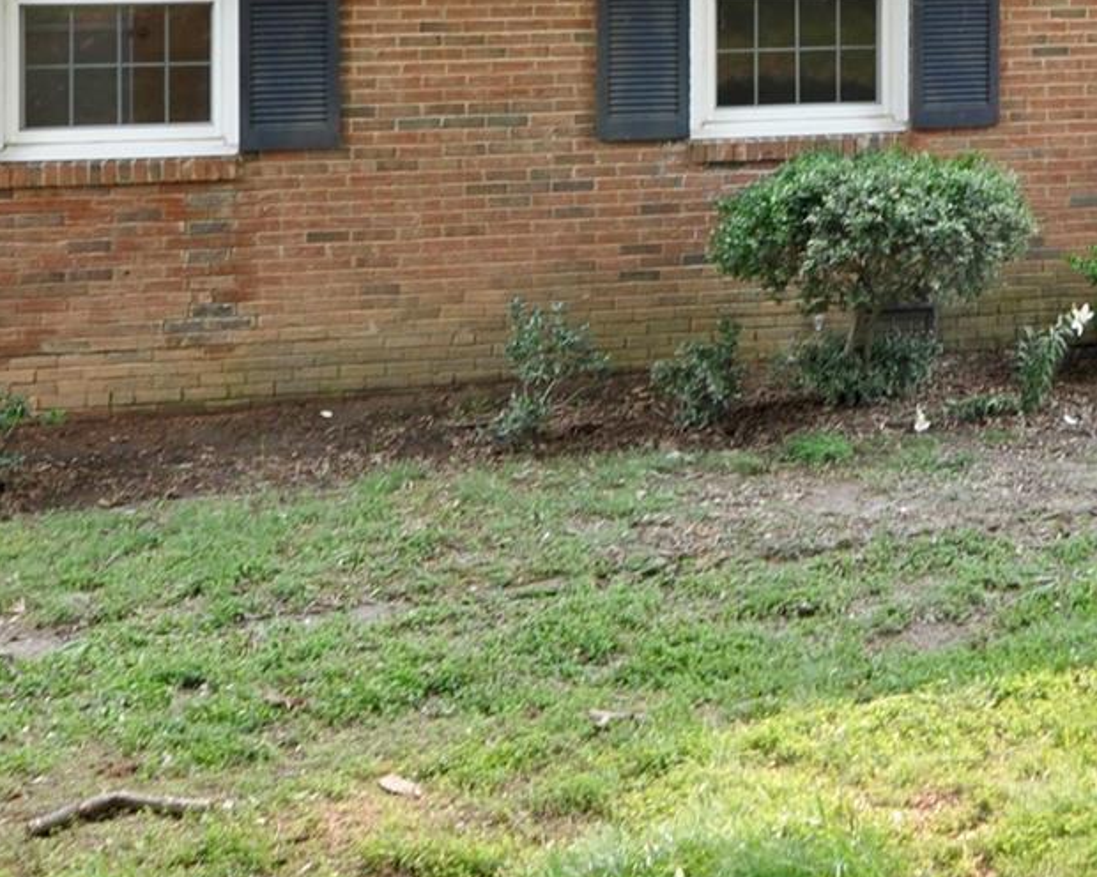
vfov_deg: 21.8
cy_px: -164
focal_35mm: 65
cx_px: 1070
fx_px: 2110
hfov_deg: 27.6
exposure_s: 1/60
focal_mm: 14
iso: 200
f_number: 5.6
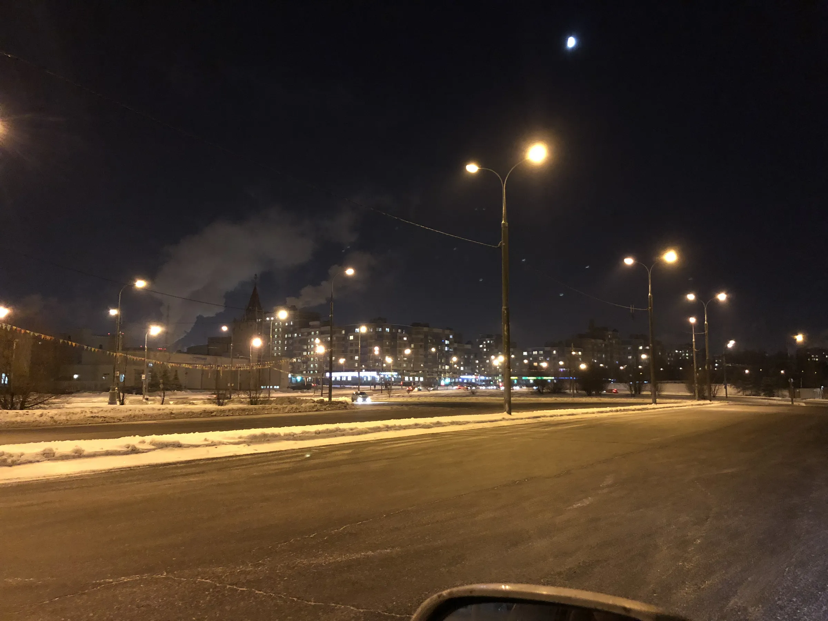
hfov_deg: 63.4
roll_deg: -1.9
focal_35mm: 28
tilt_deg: +8.5
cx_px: 414
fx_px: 670
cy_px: 310
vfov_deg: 49.7
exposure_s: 1/4
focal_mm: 4
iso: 125
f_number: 1.8
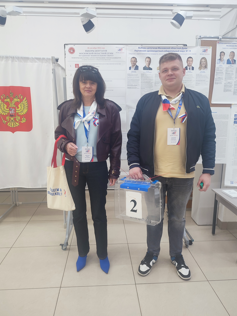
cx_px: 116
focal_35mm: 25
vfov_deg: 69.4
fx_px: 228
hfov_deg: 54.9
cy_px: 162
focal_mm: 5.89
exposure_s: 1/33
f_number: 1.89
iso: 265
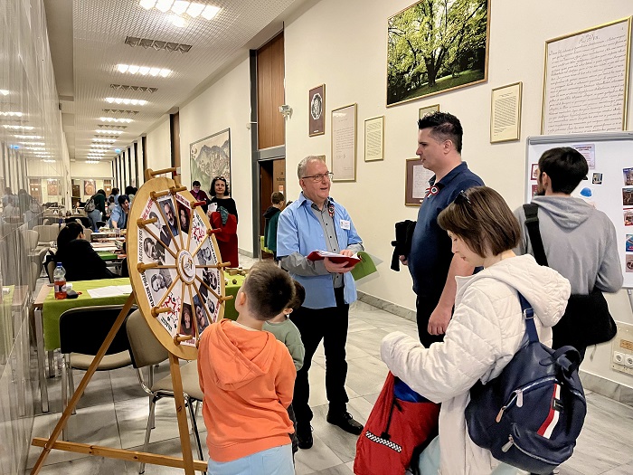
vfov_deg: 53.1
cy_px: 238
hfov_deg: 67.3
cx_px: 316
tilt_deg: -6.7
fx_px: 475
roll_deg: -0.1
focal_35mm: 26
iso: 500
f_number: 1.6
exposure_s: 1/33
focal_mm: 5.1
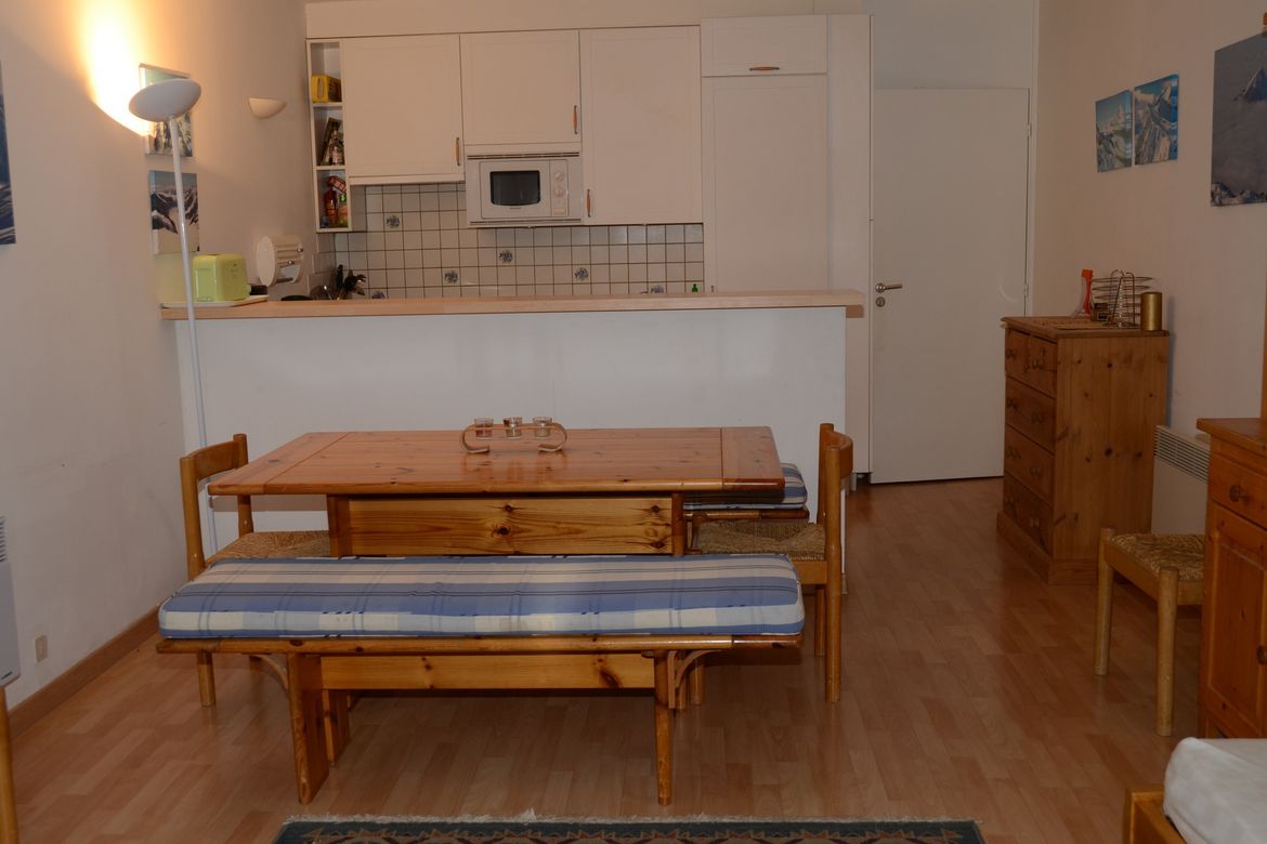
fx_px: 1267
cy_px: 422
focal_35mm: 36
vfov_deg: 36.9
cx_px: 634
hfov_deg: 53.1
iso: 250
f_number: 5
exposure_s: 1/60
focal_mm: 24
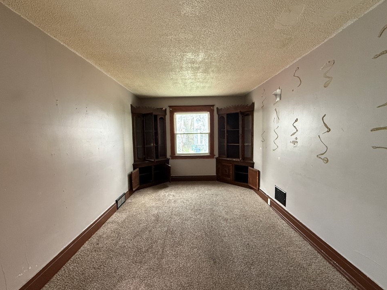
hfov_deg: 98.2
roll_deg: +1.4
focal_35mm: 15
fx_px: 168
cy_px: 148
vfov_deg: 81.7
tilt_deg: -3.6
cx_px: 191
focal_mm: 2.22
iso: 400
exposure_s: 1/69
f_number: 2.2
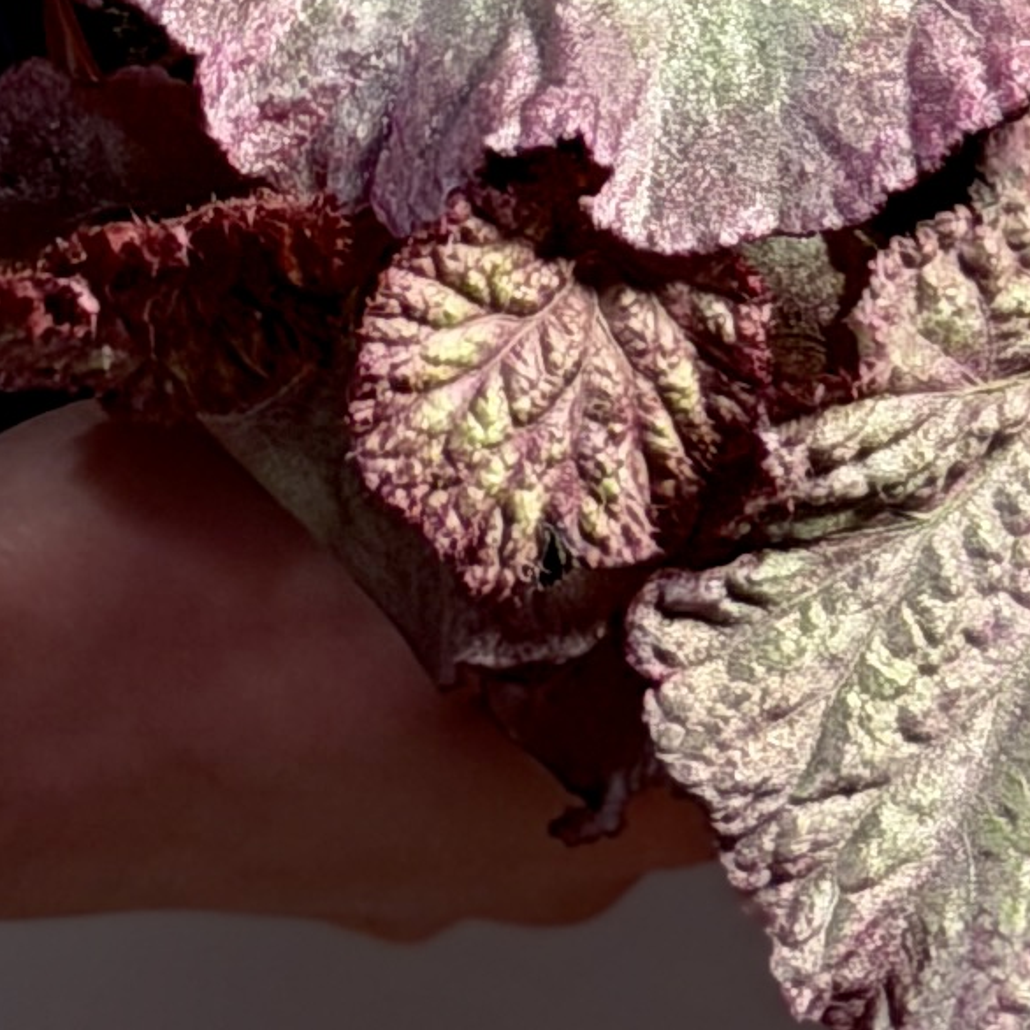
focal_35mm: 292
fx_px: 9830
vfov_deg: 5.8
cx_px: 425
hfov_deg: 6.0
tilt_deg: -14.1
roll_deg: +1.3
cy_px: -1487
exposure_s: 1/100
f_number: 1.78
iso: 80
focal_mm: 6.76
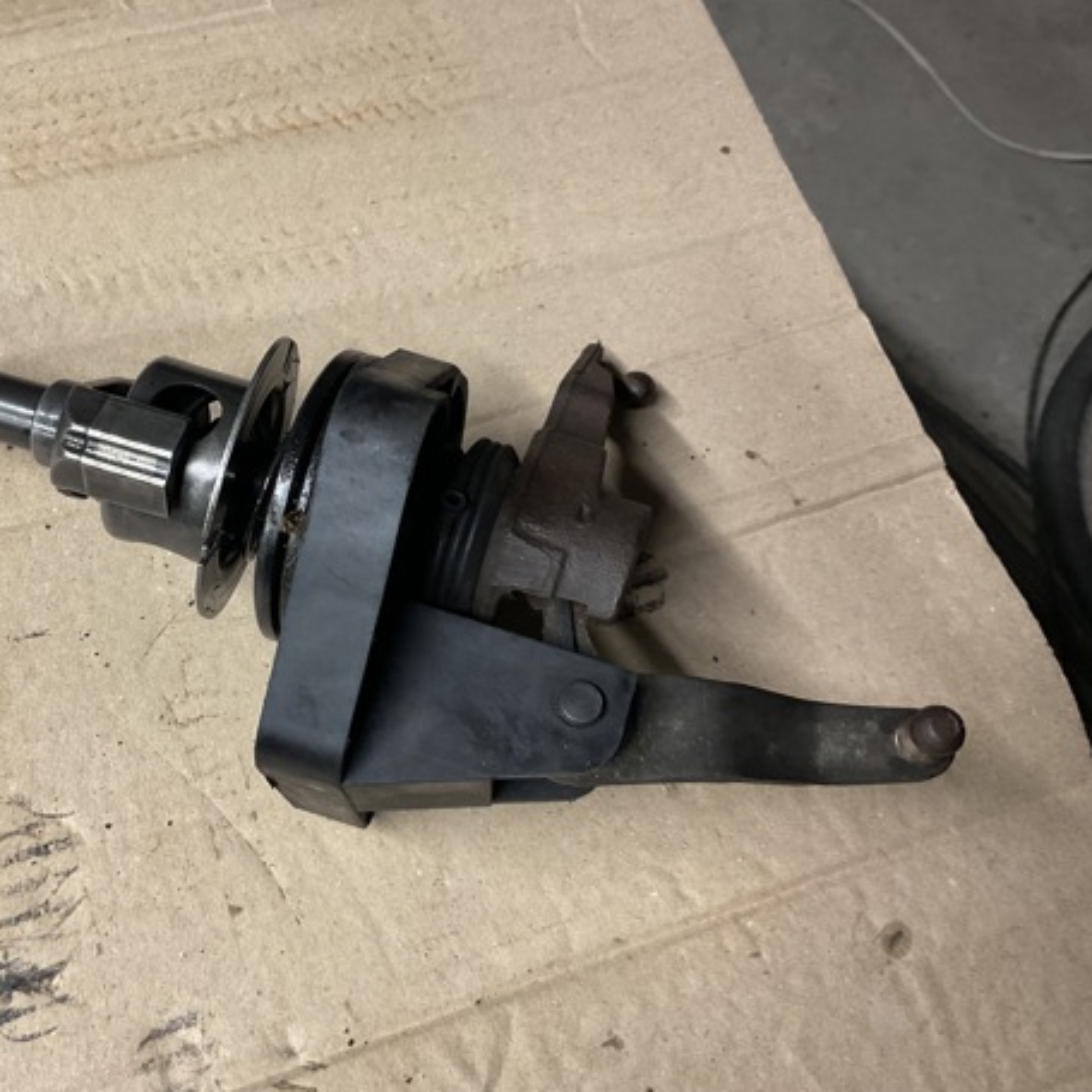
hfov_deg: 45.1
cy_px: 522
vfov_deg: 46.0
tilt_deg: -69.3
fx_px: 1285
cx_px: 329
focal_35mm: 36
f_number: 1.8
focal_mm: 3
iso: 100
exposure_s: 1/60
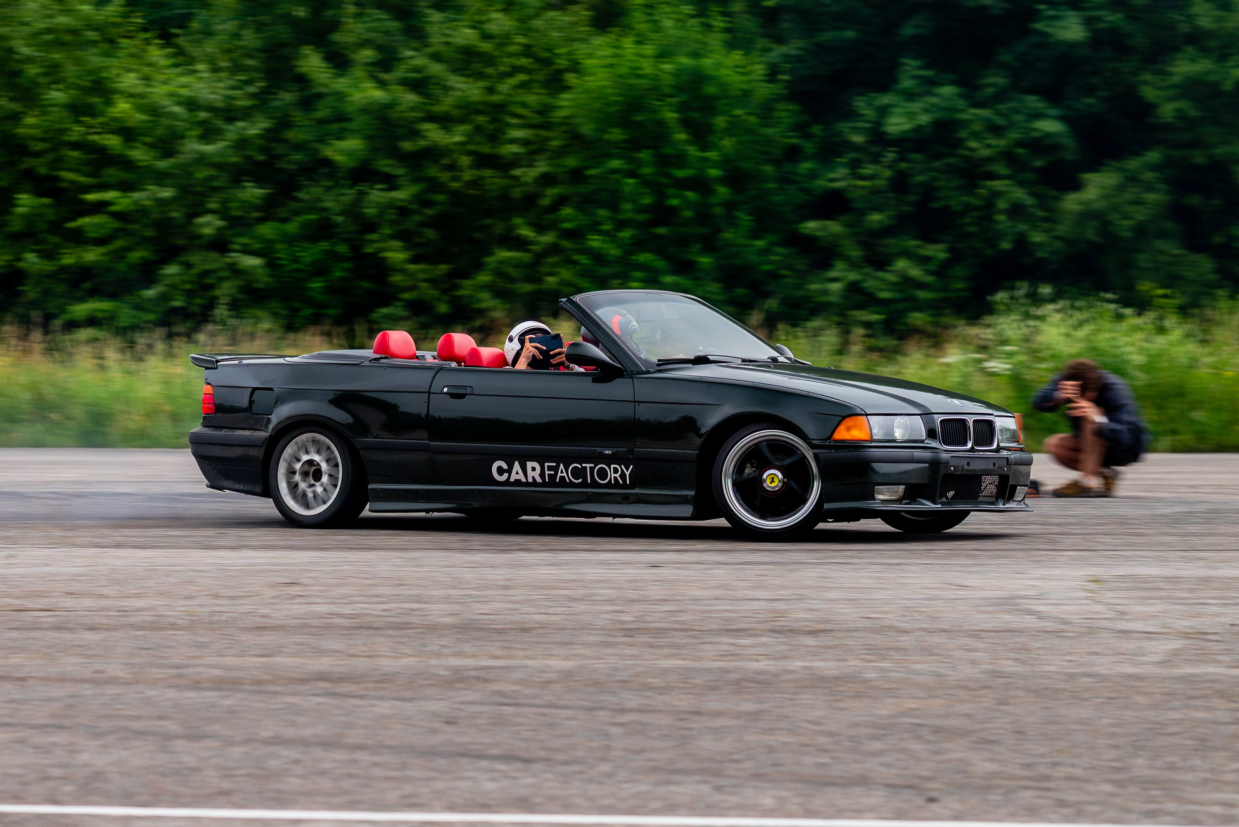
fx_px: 6199
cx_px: 106
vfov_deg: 7.6
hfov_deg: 11.3
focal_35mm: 180
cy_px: 386
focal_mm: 85
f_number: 3.5
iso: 640
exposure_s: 1/200
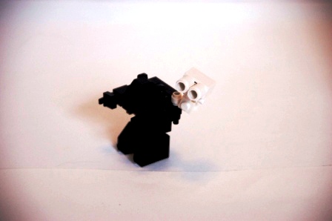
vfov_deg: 6.8
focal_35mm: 202
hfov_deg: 10.2
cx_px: 166
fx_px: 1866
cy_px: 110
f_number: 5.6
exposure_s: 1/80
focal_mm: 135
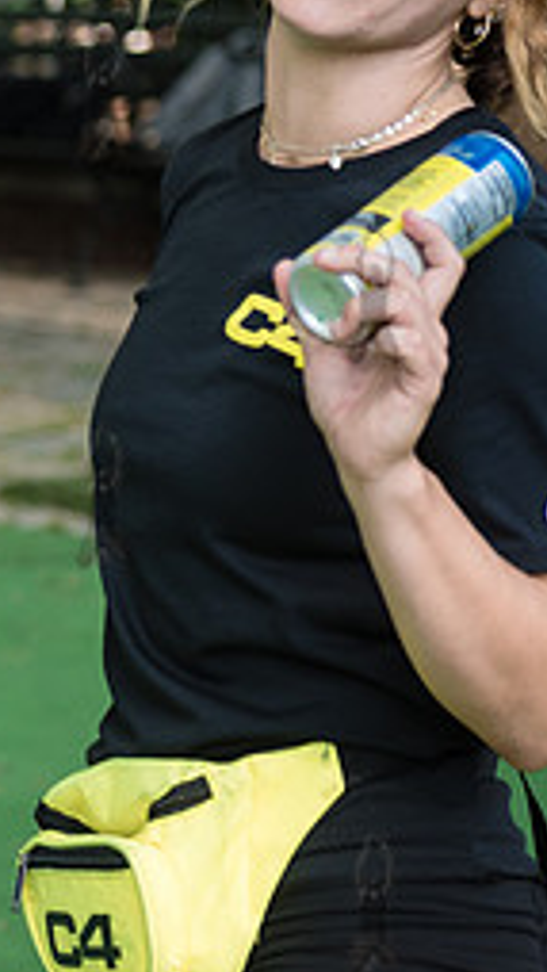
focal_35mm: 222
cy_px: 197
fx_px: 5721
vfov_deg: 9.7
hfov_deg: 5.3
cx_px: -803
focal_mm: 70
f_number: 4
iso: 200
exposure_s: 1/320
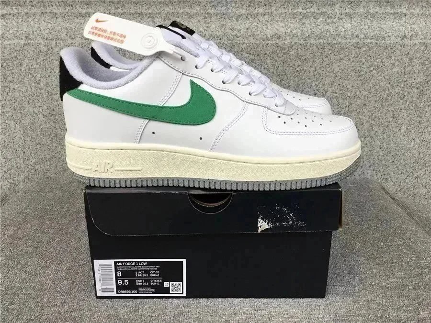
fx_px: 386
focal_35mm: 31
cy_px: 162
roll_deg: +0.6
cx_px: 216
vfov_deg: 45.4
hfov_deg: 58.4
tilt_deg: -19.4
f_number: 2.4
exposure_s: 1/100
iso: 25
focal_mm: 3.3
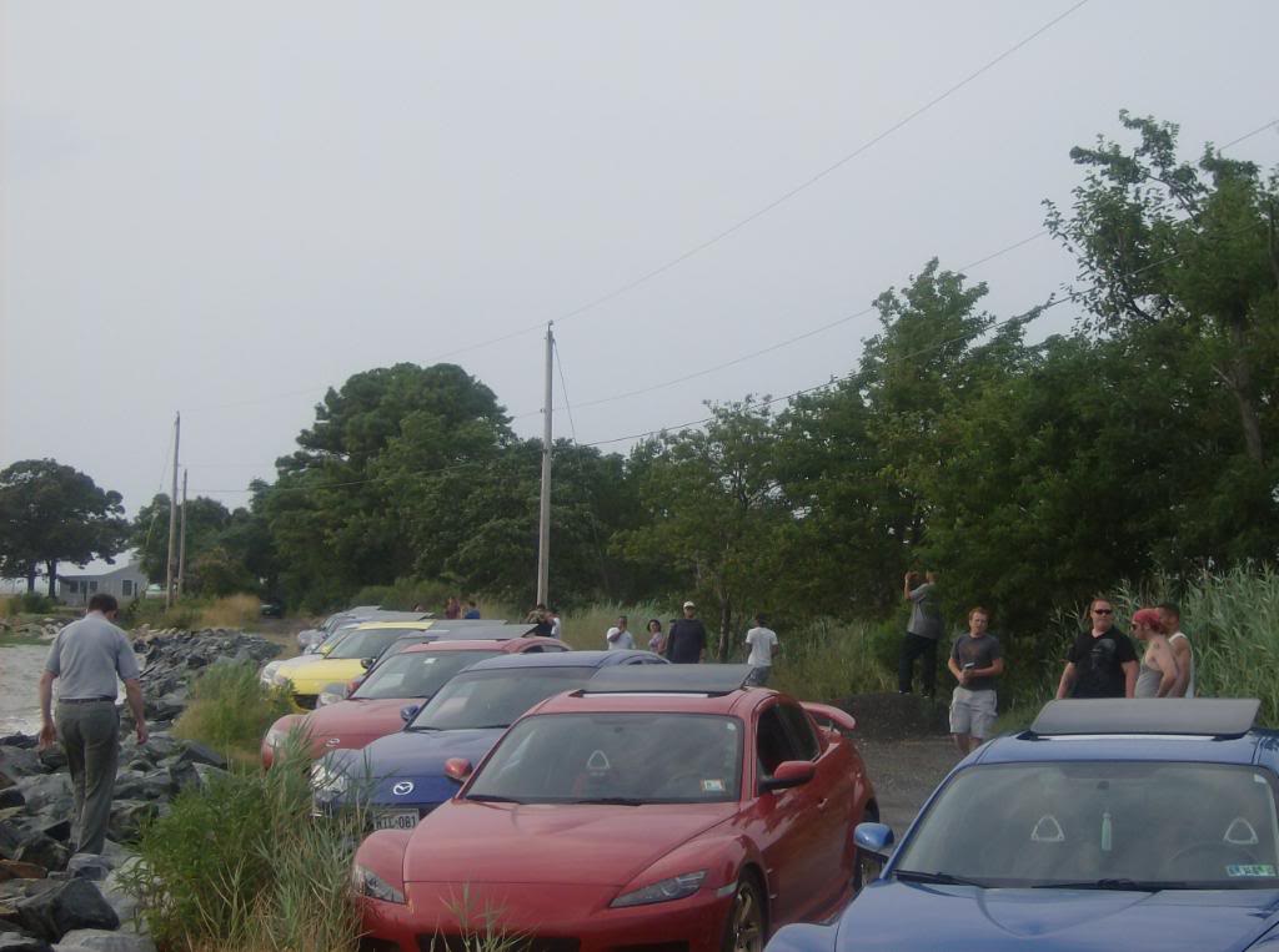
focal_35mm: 70
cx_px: 640
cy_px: 476
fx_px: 2580
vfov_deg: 20.9
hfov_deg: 27.8
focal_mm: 11.6
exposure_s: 1/334
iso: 100
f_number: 3.7
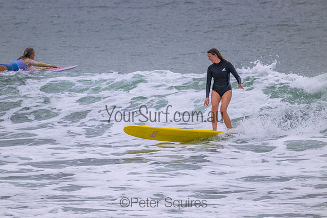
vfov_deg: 1.7
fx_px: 7268
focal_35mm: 800
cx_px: 164
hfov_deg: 2.6
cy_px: 109
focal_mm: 800
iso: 1000
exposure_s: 1/2000
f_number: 11
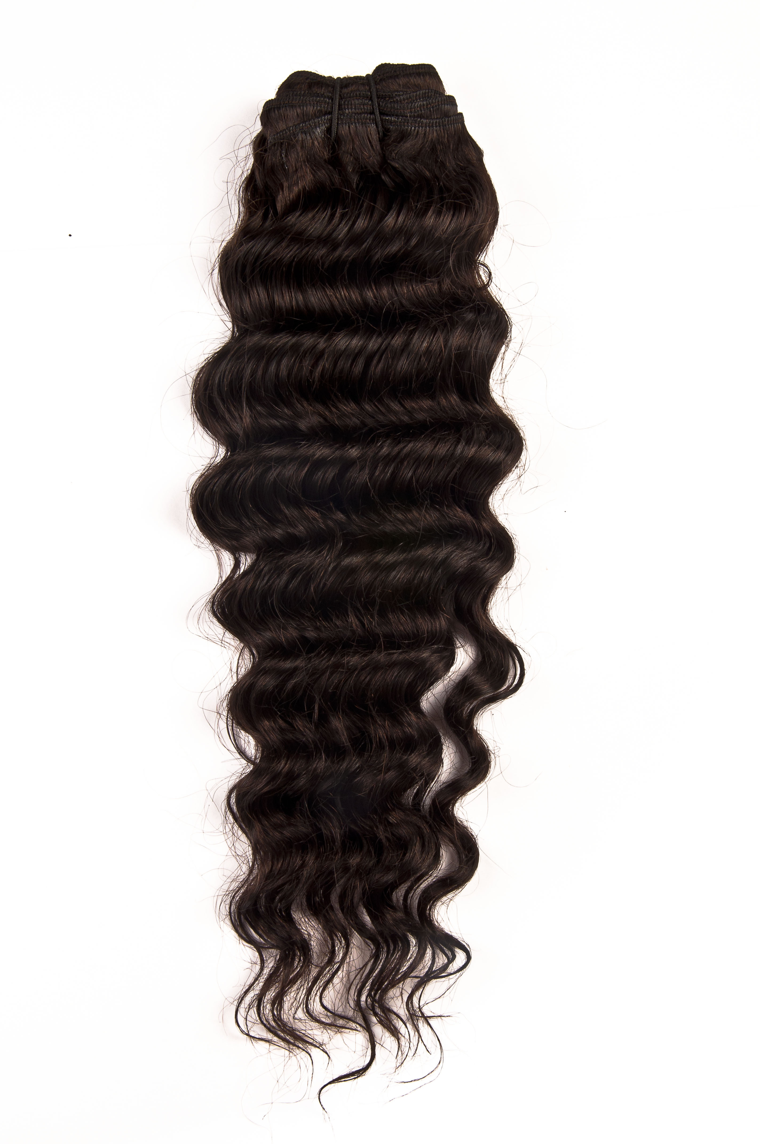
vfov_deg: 33.4
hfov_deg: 22.6
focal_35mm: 60
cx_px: 380
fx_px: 1905
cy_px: 572
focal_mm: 40
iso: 200
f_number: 18
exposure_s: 1/50
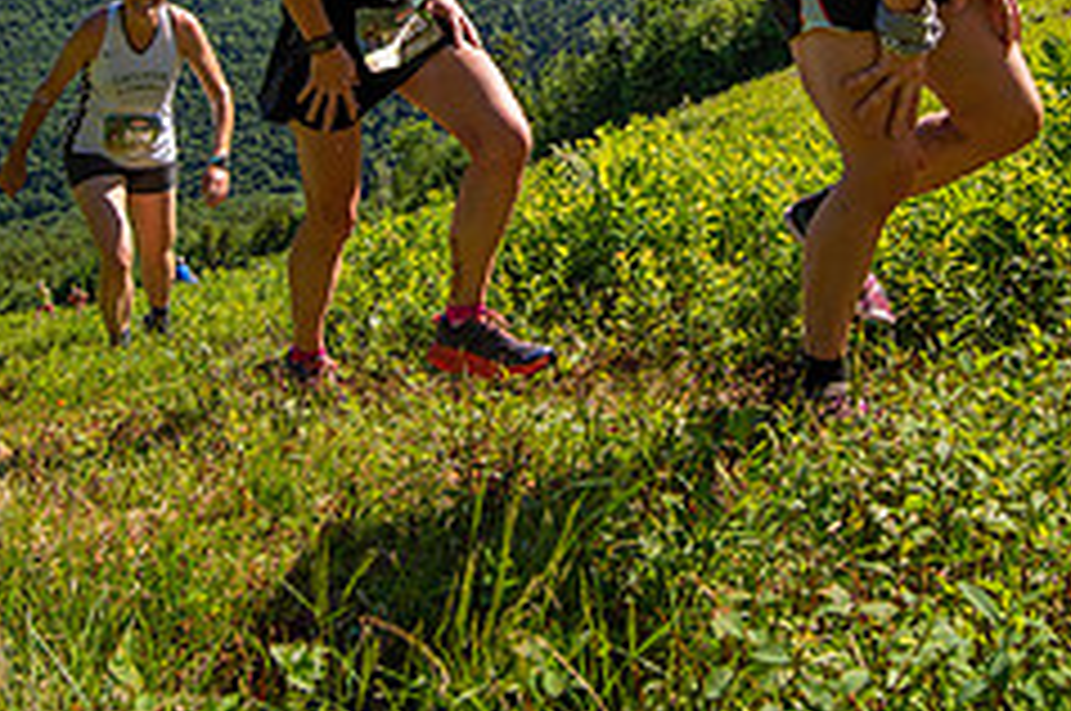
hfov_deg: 49.6
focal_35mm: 39
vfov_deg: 30.5
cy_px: -72
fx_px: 1159
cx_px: 540
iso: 100
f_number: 5
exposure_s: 1/640
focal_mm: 16
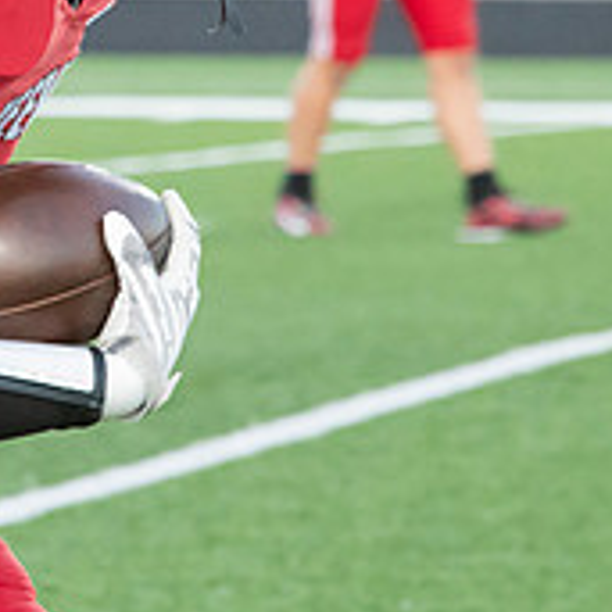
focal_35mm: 664
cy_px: 55
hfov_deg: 2.6
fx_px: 13282
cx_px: 32
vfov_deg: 2.6
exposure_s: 1/500
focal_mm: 230
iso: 8000
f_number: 9
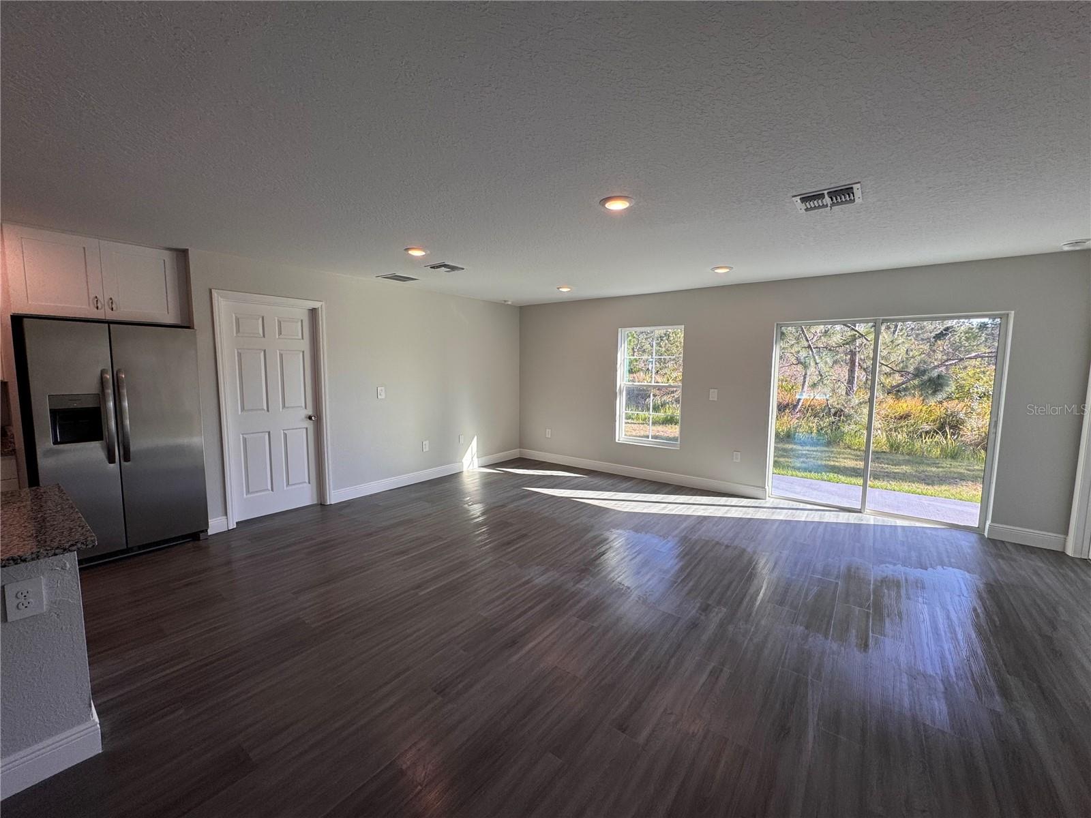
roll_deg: -0.8
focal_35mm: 14
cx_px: 546
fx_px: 441
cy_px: 409
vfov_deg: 85.7
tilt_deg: -6.0
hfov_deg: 102.1
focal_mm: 2.22
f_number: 2.2
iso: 40
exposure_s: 1/237
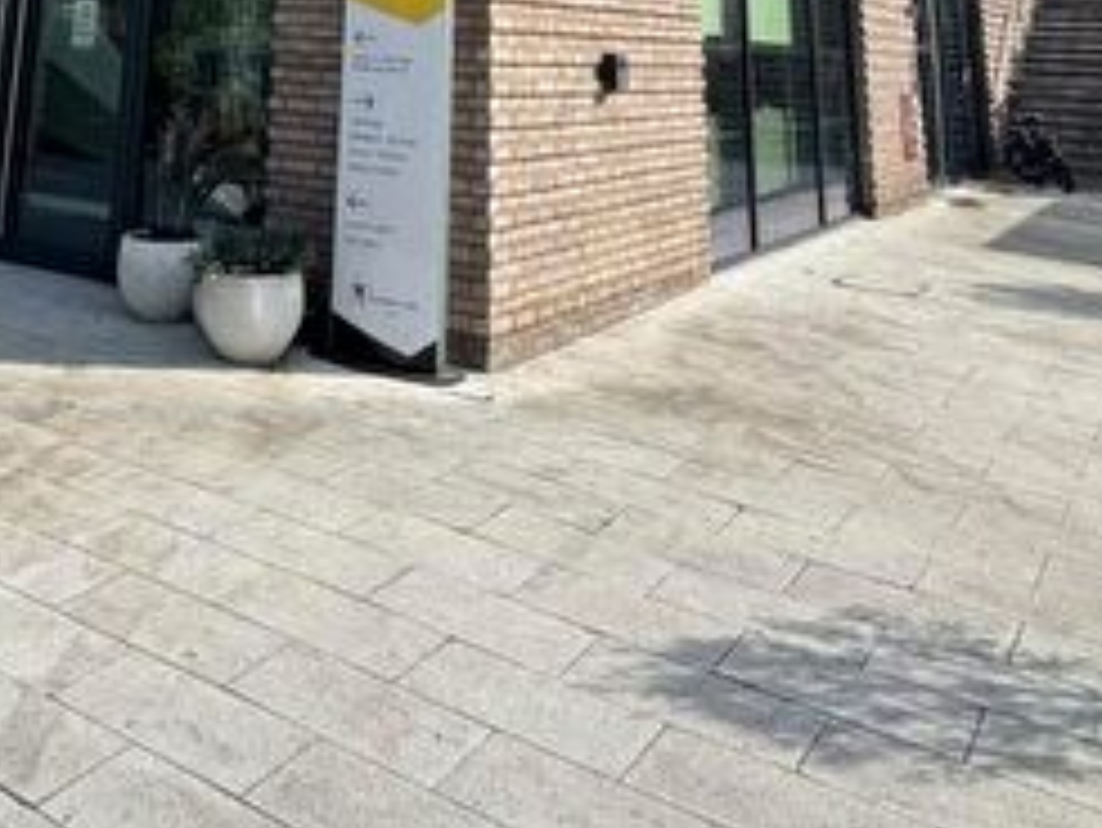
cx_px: 333
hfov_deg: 45.8
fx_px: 1274
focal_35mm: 40
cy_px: -331
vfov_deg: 27.7
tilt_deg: +17.0
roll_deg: -2.6
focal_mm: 2.22
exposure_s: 1/1160
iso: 40
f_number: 2.2
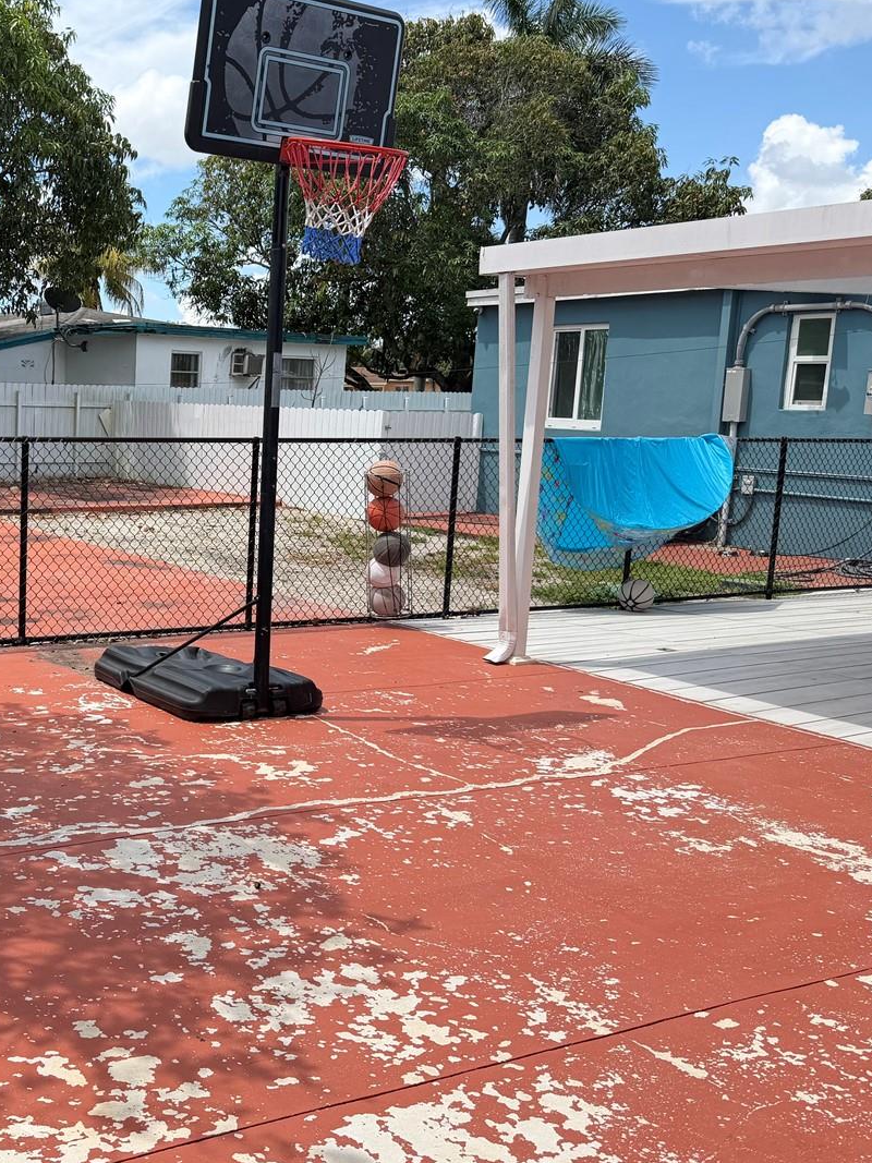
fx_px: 1209
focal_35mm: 36
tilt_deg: -8.0
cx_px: 60
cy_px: 562
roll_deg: -1.2
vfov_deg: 51.4
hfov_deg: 36.7
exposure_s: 1/3584
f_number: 1.78
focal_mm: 6.76
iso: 80
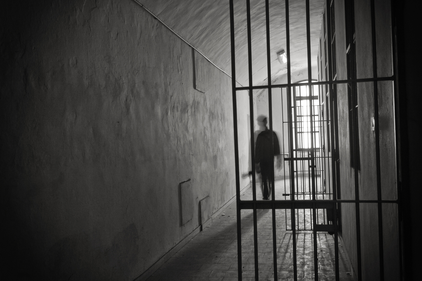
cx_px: 211
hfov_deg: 58.7
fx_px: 375
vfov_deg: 41.1
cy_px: 140
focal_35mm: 32
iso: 500
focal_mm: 32
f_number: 11
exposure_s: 2
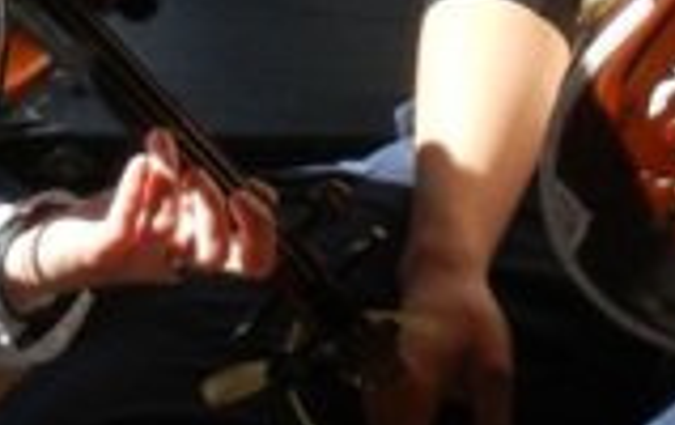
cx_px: 106
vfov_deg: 4.2
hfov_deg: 6.7
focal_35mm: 314
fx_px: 5787
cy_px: -425
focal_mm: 10.6
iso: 160
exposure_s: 1/419
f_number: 4
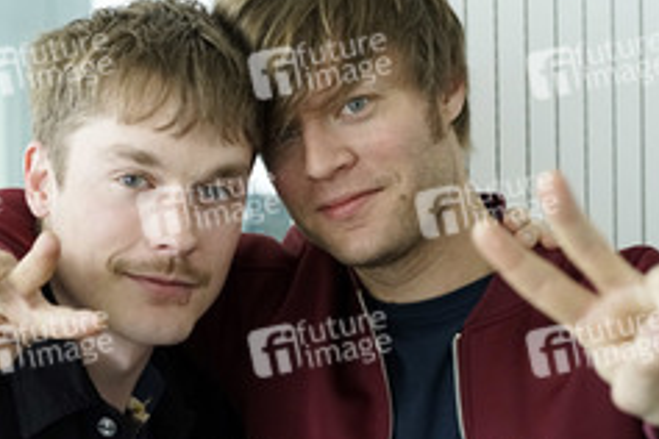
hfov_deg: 21.4
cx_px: 246
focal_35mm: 95
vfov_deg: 14.4
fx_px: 1739
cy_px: 275
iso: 3200
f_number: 3.5
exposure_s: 1/250
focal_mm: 50
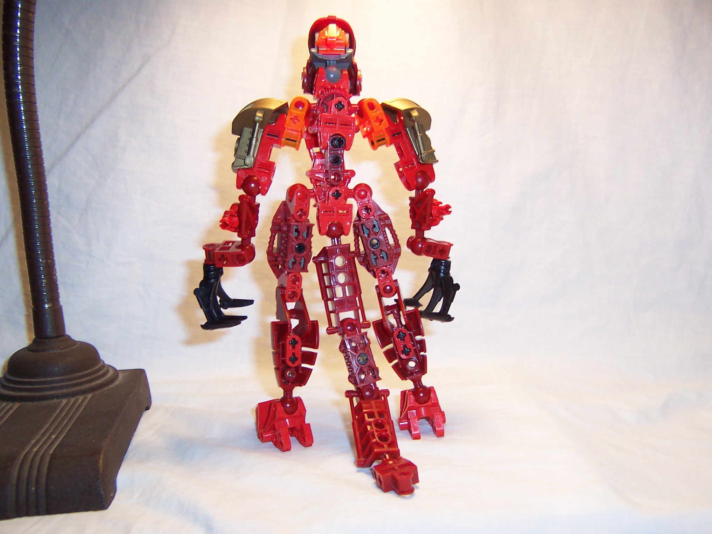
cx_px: 356
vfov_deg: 39.7
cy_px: 267
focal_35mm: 36
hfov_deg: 51.4
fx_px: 740
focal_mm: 5.6
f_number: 2.8
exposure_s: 1/60
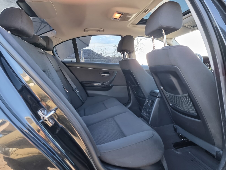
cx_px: 113
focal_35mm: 24
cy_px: 85
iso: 200
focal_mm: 6.7
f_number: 1.8
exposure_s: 1/100
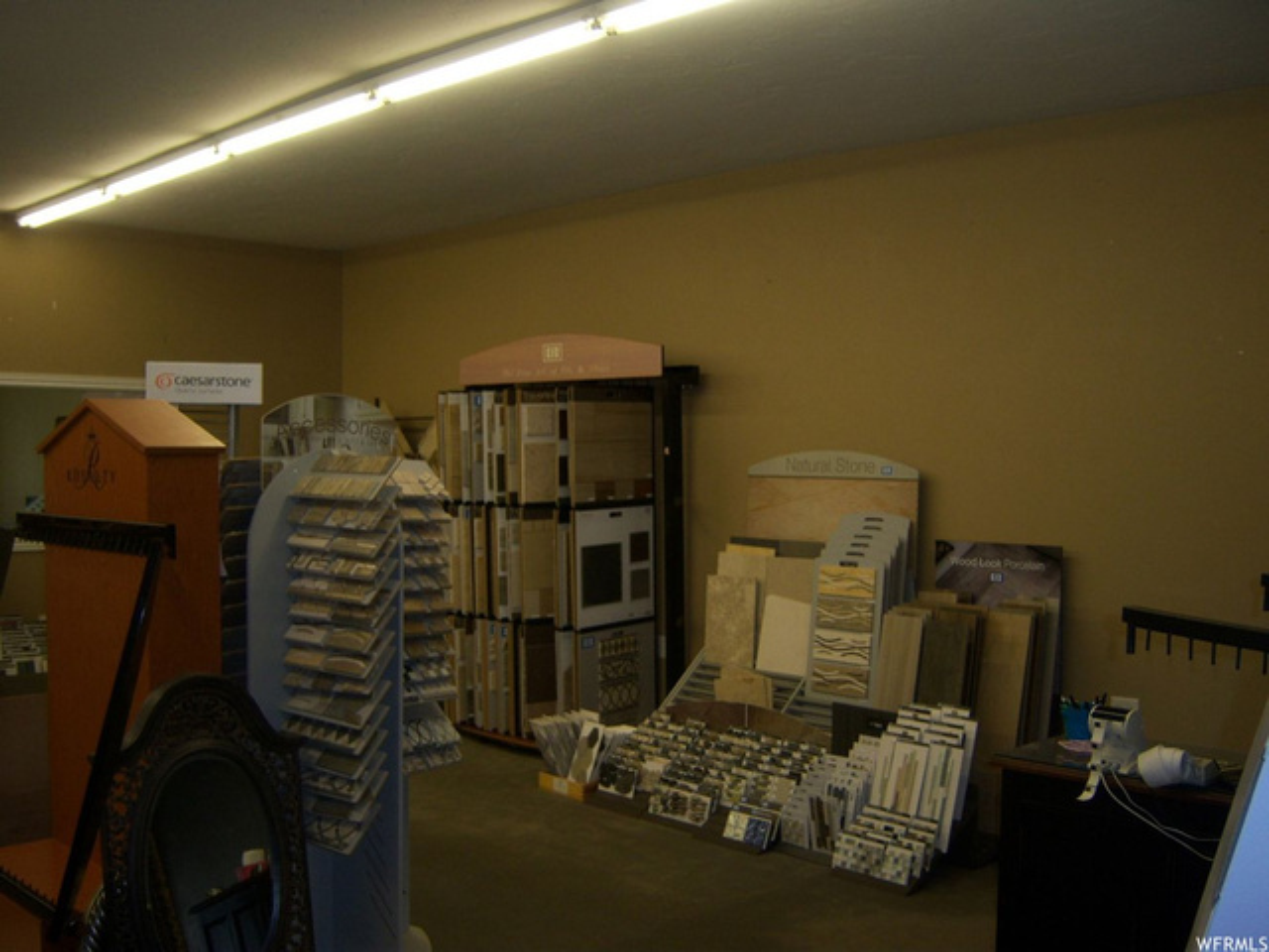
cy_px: 476
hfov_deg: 51.4
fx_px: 1320
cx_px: 634
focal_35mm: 36
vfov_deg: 39.7
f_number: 2.8
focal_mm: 7.5
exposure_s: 1/60
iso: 80
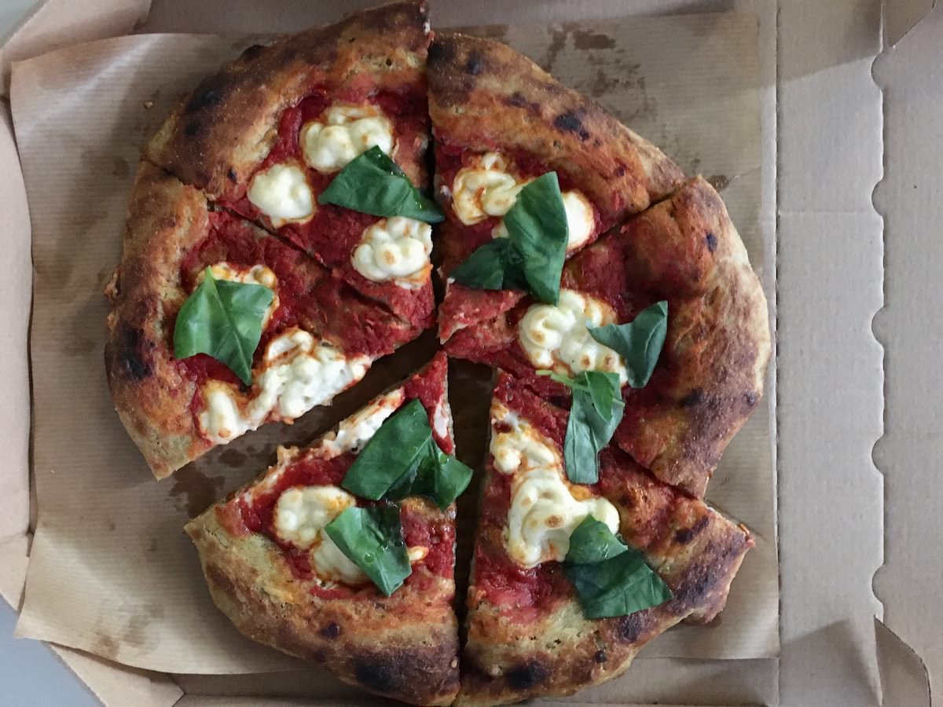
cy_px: 354
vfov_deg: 48.2
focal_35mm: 29
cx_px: 472
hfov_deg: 61.7
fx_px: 790
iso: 500
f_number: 2.2
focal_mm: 4.15
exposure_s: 1/17
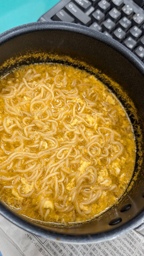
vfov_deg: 69.8
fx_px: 183
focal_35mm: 27
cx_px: 56
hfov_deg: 42.6
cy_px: 131
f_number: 1.68
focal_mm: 6.9
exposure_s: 1/134
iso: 337
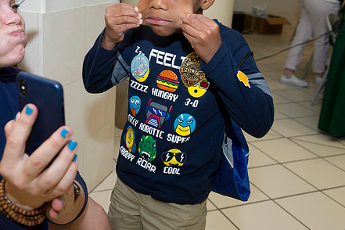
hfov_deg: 42.4
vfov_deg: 29.1
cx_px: 129
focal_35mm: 46
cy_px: 88
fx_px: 441
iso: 1250
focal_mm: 35
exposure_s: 1/200
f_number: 5.6
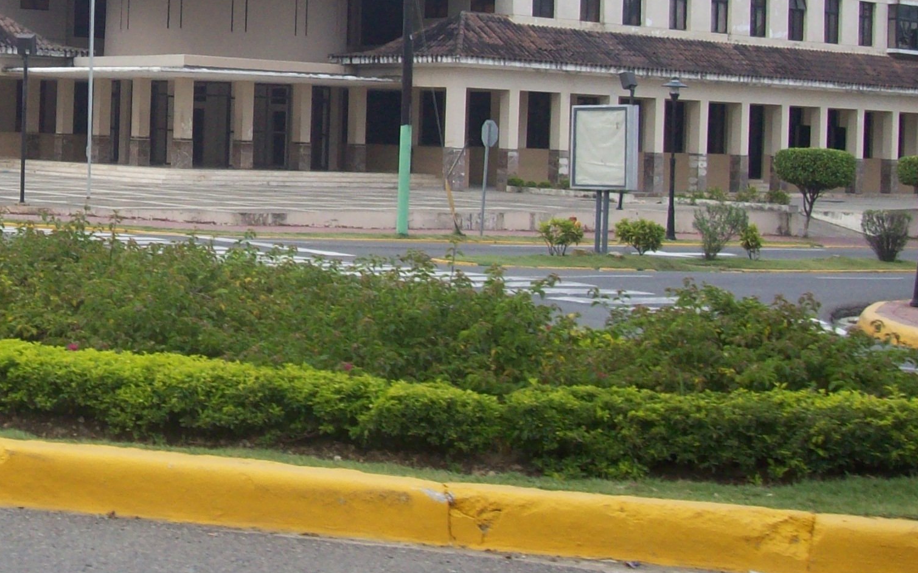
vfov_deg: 18.0
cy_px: 128
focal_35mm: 72
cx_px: 93
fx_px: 1801
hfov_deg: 27.6
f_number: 2.7
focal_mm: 6
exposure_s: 1/290
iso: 80
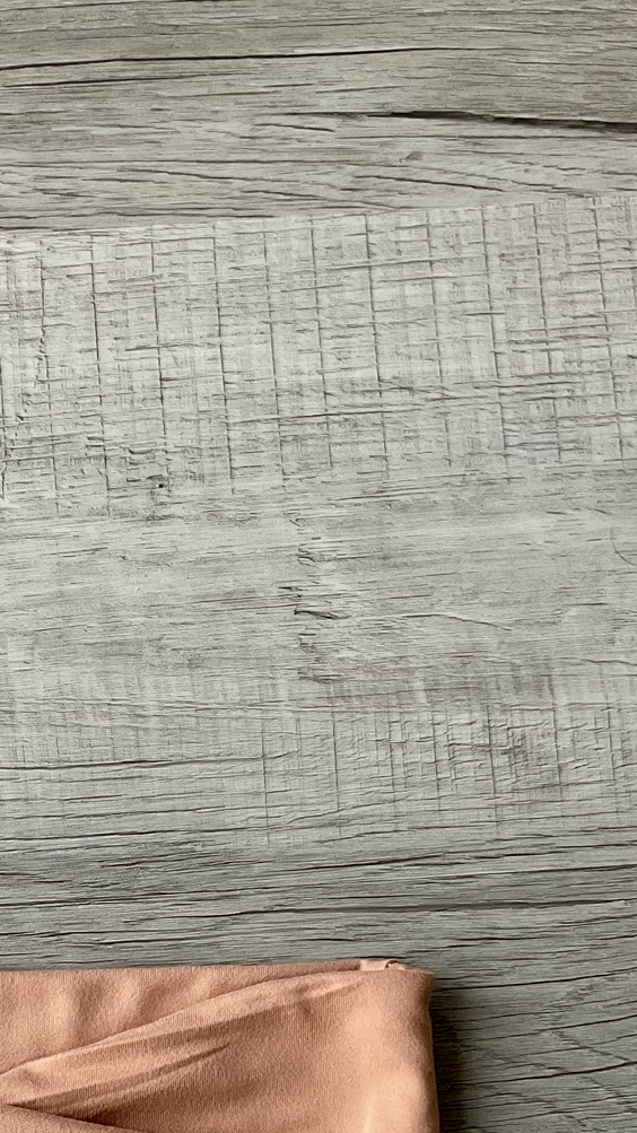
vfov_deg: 32.0
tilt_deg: -80.6
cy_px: 982
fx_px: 1892
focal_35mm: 63
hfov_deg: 18.7
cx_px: 44
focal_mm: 3
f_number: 1.8
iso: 64
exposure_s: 1/120
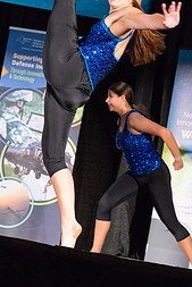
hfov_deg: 9.1
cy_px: 104
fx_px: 1206
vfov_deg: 13.6
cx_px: 125
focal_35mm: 151
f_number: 4.5
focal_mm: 85
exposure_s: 1/250
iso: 4000
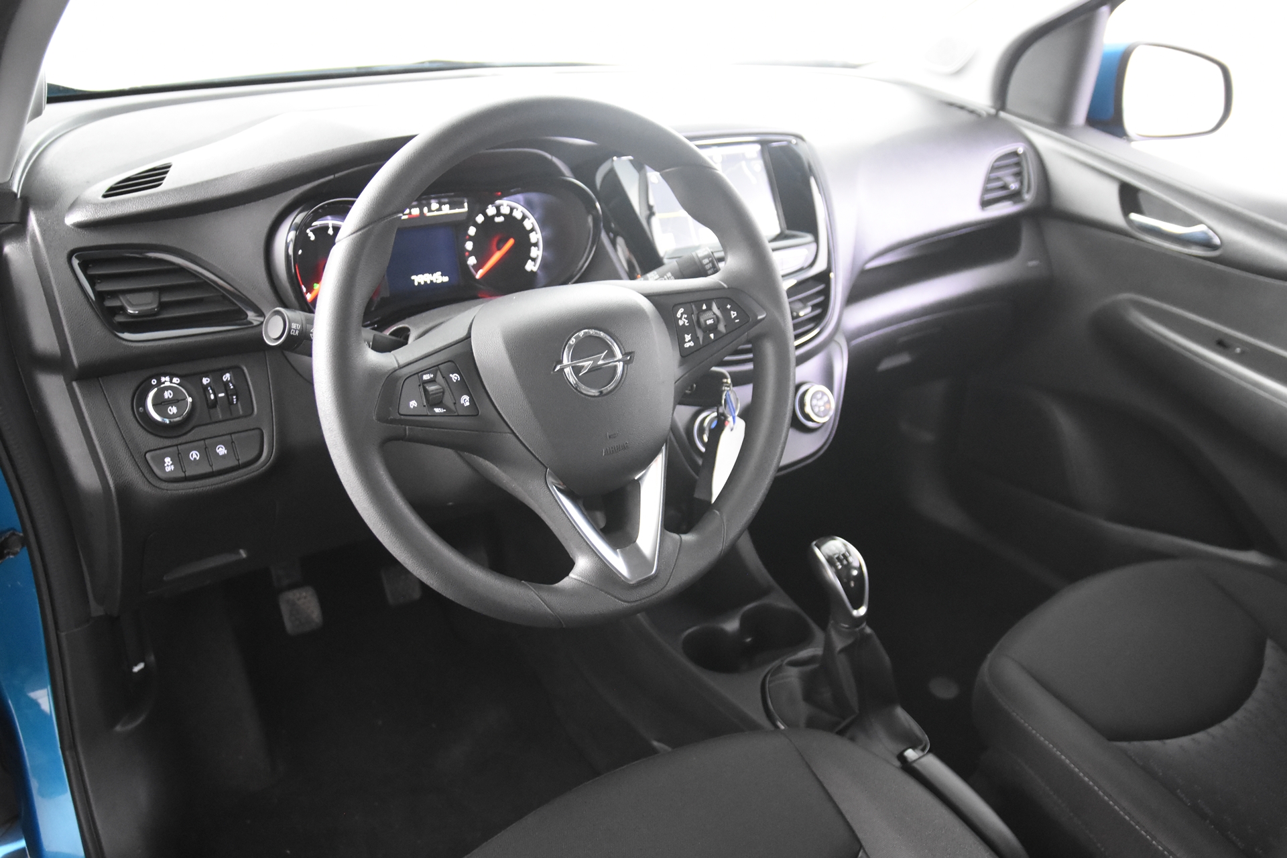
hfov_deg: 61.9
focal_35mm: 30
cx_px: 644
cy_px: 429
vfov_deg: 43.6
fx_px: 1072
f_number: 2.8
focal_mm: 20
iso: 4500
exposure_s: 1/30
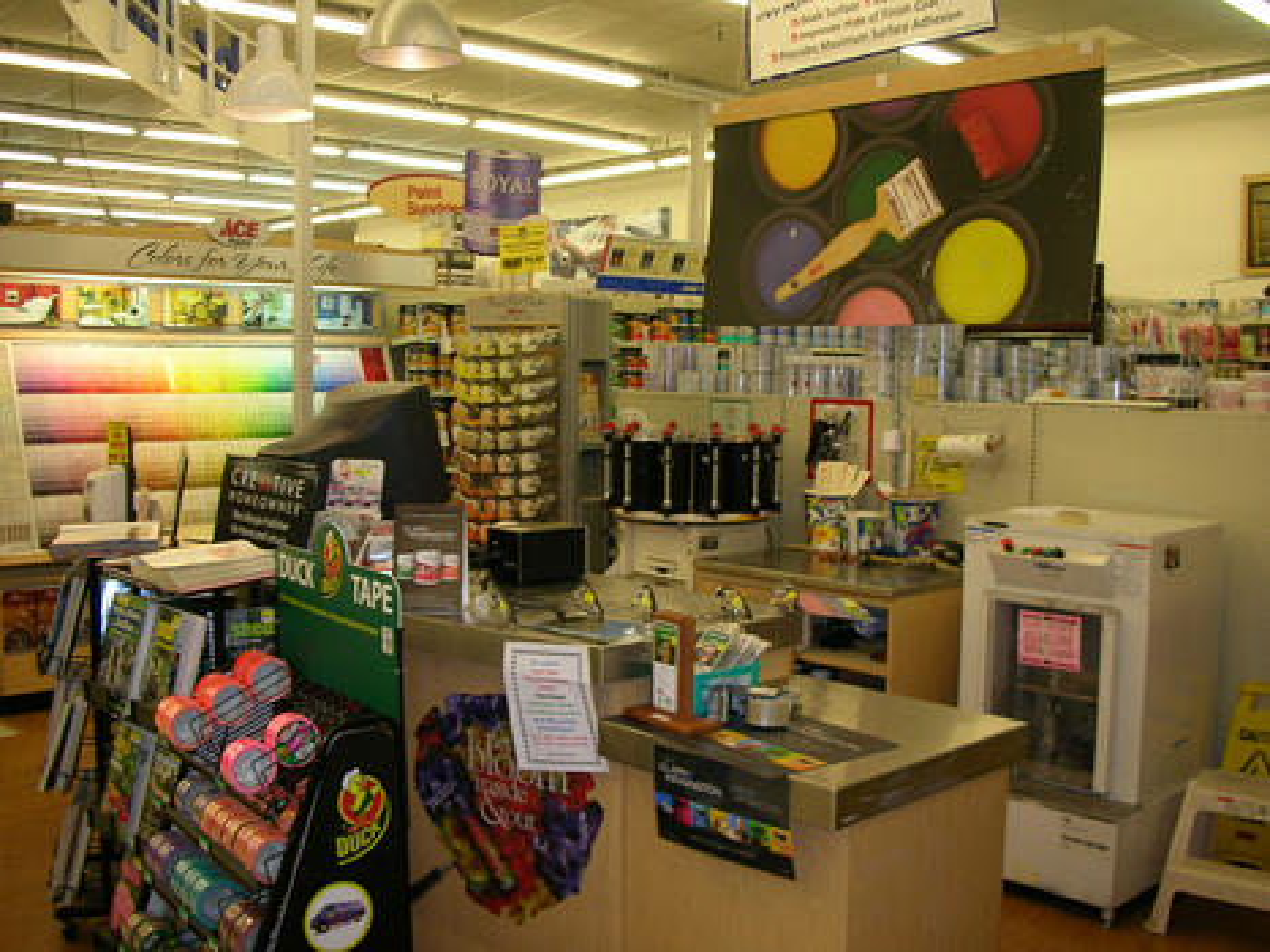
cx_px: 635
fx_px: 1284
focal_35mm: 35
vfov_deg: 40.7
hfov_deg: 52.6
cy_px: 476
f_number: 3
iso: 54
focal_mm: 5.8
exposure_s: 1/30
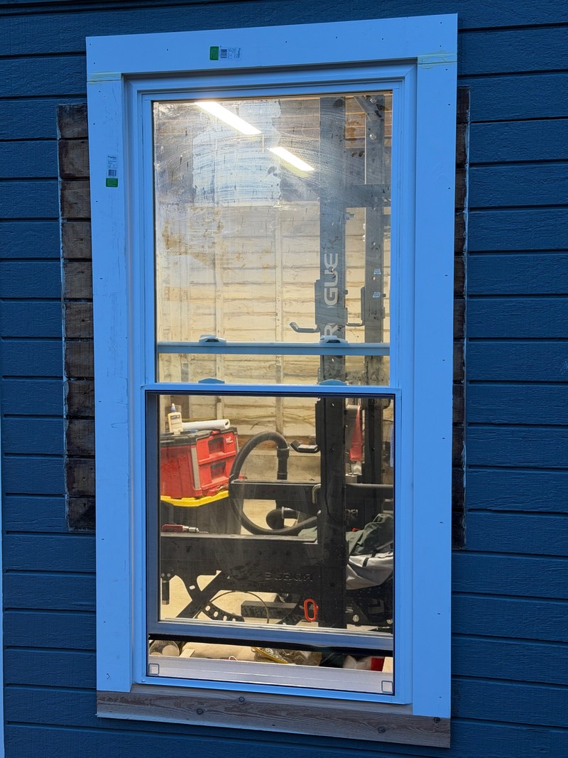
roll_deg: -0.4
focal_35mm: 48
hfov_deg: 30.3
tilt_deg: -4.2
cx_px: 284
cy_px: 379
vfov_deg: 39.7
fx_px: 1050
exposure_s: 1/60
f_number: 1.78
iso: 125
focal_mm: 6.76
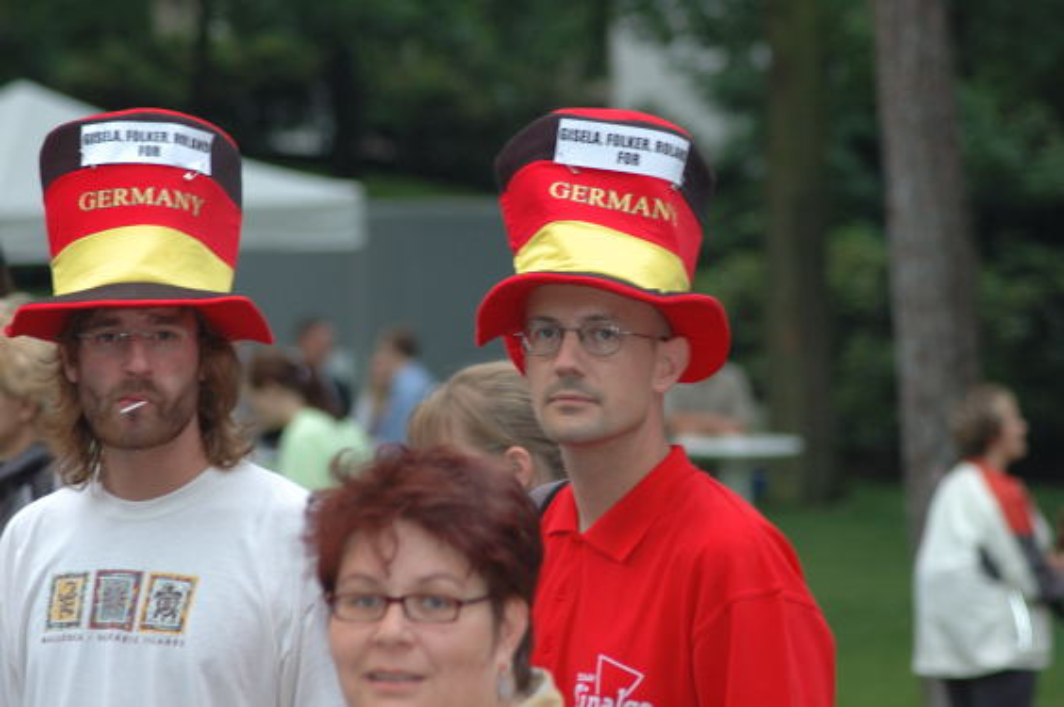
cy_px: 354
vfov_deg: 7.0
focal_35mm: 195
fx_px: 5758
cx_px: 532
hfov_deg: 10.6
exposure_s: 1/60
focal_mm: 130
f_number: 4.8
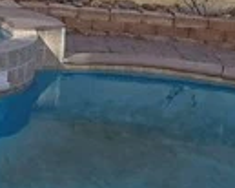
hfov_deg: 15.1
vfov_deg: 14.9
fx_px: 702
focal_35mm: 101
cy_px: -7
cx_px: -246
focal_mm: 2.2
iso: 50
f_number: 2.2
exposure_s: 1/1283
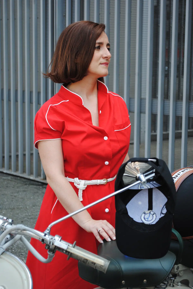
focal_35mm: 82
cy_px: 144
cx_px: 96
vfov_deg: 24.6
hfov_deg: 16.6
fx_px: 662
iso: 180
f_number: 5.6
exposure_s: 1/125
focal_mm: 55
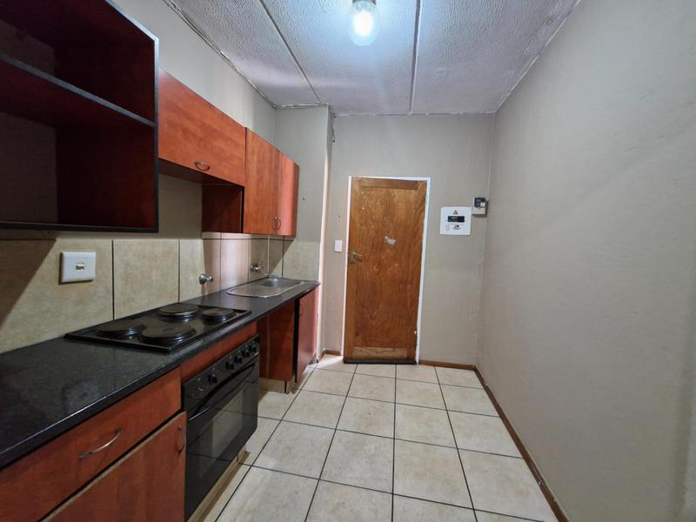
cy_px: 261
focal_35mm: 13
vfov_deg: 89.9
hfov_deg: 106.2
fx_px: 261
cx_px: 348
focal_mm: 1.74
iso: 500
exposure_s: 1/33
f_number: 2.2
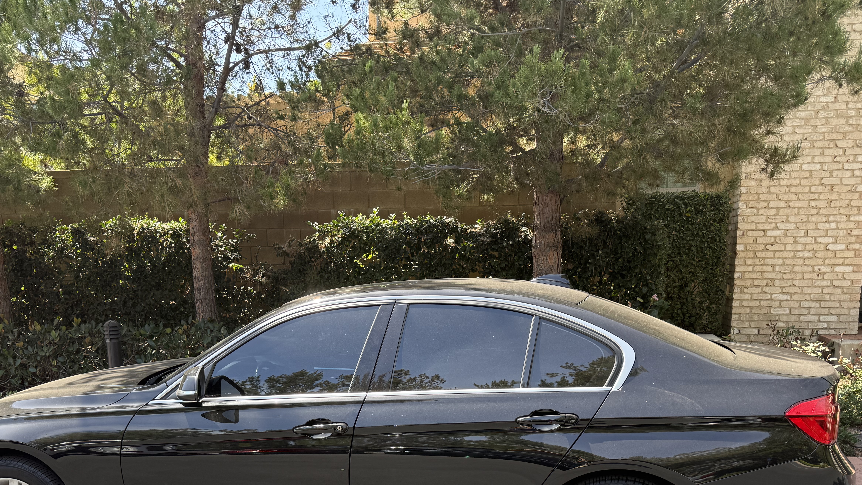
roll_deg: -1.0
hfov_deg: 60.9
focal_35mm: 32
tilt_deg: -7.2
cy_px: 379
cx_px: 392
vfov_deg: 35.6
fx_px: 731
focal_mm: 6.76
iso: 100
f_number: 1.78
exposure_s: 1/654
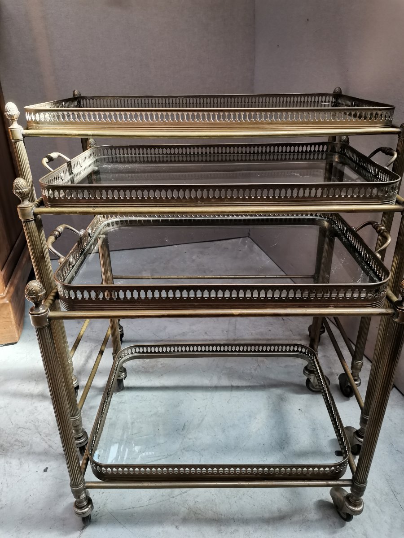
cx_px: 202
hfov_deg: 53.1
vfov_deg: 67.3
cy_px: 269
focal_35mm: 26
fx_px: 405
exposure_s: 1/100
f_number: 1.8
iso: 200
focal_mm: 4.75
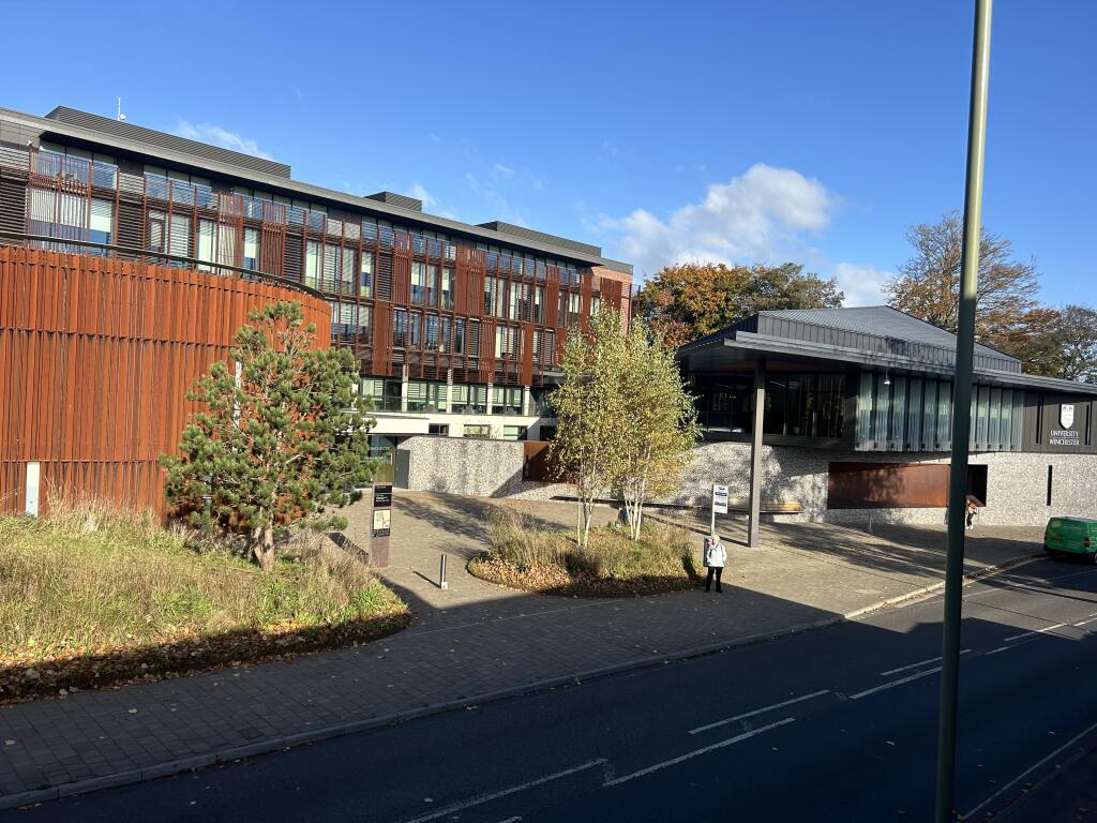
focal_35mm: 26
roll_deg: -1.6
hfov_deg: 67.3
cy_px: 412
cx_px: 548
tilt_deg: -0.1
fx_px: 824
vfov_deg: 53.1
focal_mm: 5.7
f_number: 1.5
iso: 50
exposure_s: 1/2841
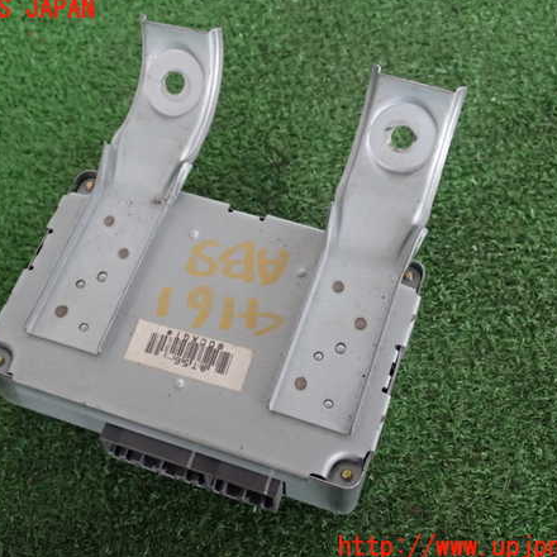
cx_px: 244
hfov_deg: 32.2
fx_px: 965
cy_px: 278
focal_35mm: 53
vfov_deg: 32.2
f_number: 2.9
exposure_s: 1/40
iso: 320
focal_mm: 7.84
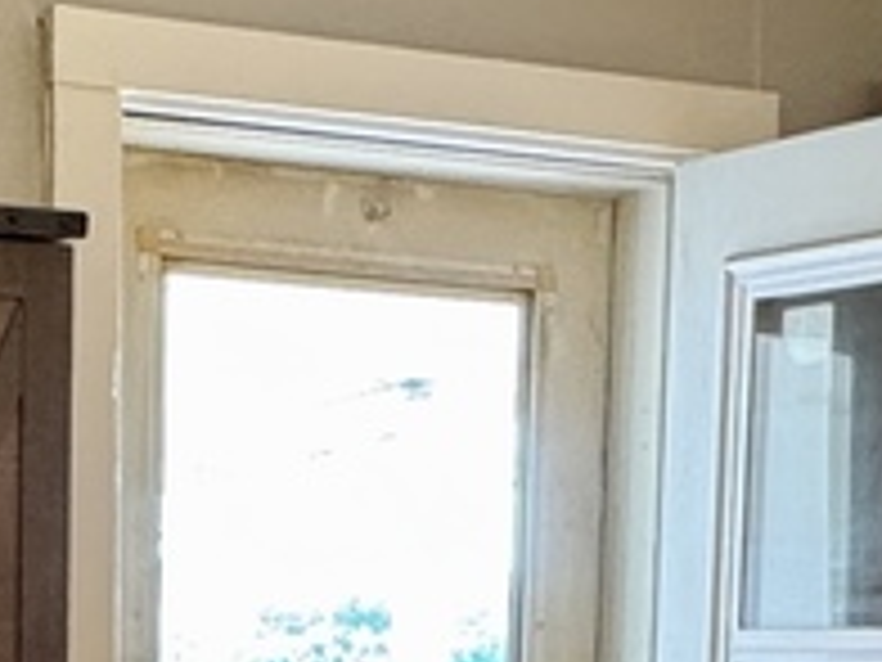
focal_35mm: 103
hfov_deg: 18.8
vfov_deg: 13.5
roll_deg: -1.0
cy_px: 1009
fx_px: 2624
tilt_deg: -8.8
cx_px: 108
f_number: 2.2
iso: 250
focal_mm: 2.22
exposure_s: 1/120
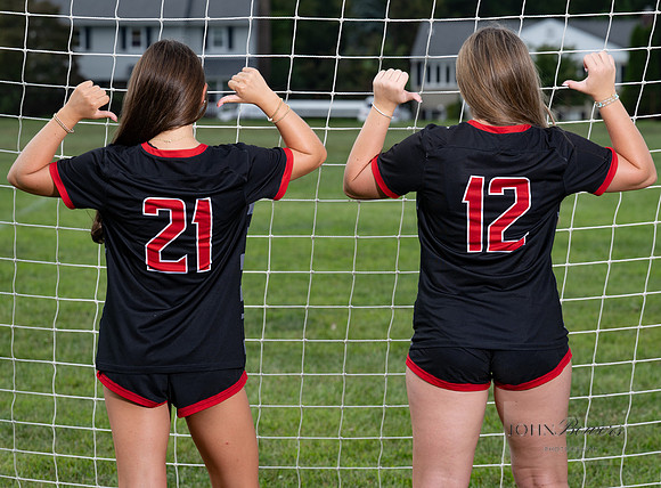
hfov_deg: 13.6
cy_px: 213
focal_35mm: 146
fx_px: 2780
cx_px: 389
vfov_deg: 10.0
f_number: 6.3
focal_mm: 115
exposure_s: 1/400
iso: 160
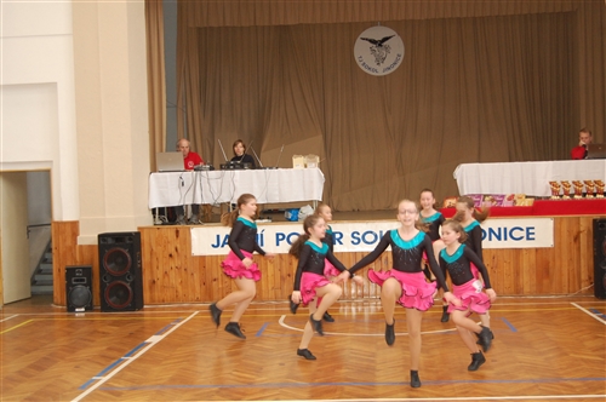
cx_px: 303
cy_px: 201
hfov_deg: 37.9
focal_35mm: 52
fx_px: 883
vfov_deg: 25.7
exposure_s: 1/60
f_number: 4.8
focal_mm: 35
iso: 1000
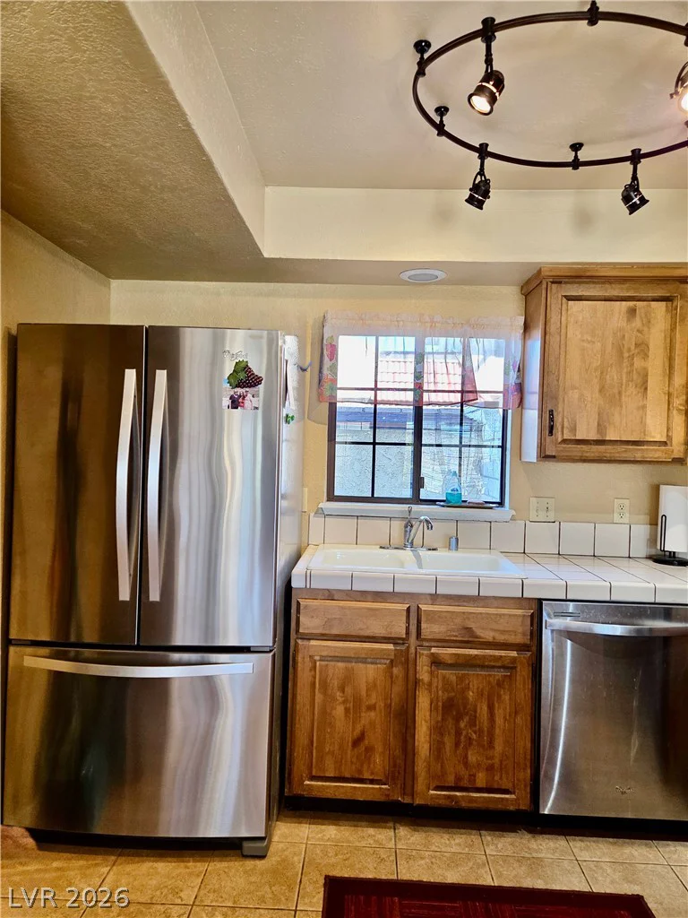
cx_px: 344
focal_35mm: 23
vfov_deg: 73.9
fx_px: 610
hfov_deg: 58.9
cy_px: 459
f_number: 1.8
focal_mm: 5.4
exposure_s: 1/120
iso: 200
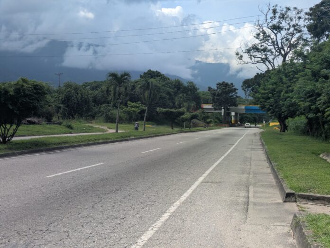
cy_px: 124
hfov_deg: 37.5
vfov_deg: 28.6
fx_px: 487
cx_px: 165
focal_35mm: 51
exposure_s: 1/1718
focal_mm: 5.43
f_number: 1.89
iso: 53
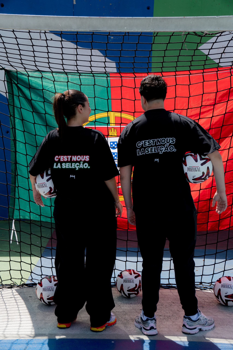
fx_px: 626
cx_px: 116
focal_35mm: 64
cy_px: 175
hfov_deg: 21.1
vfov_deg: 31.2
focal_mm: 43
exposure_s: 1/1000
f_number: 2.8
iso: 100
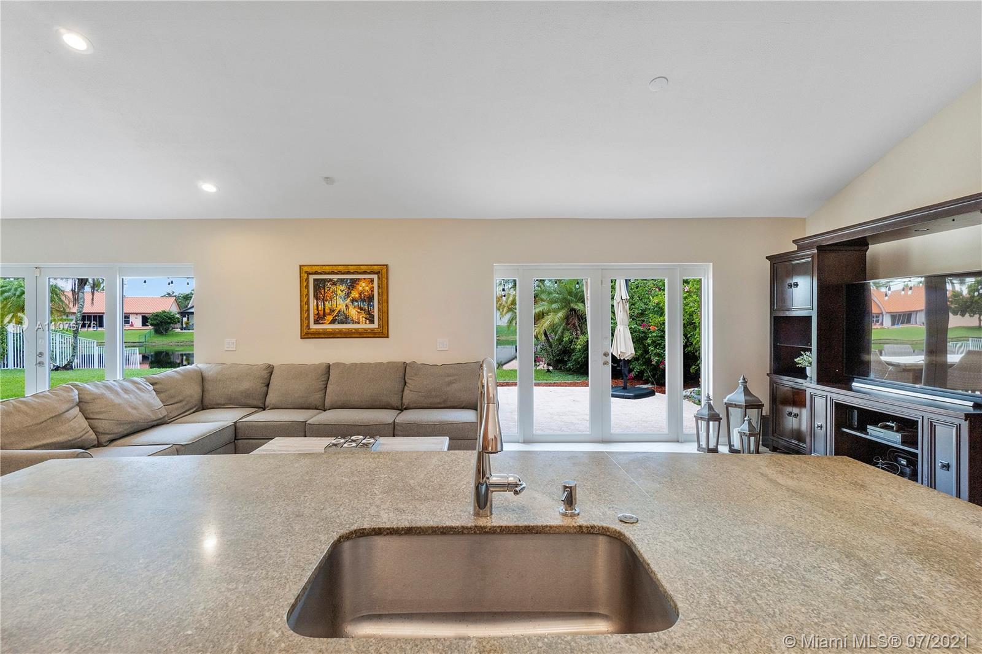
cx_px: 491
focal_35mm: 16
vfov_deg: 72.0
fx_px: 450
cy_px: 327
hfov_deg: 95.0
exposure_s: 1/160
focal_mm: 11
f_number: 9
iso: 250
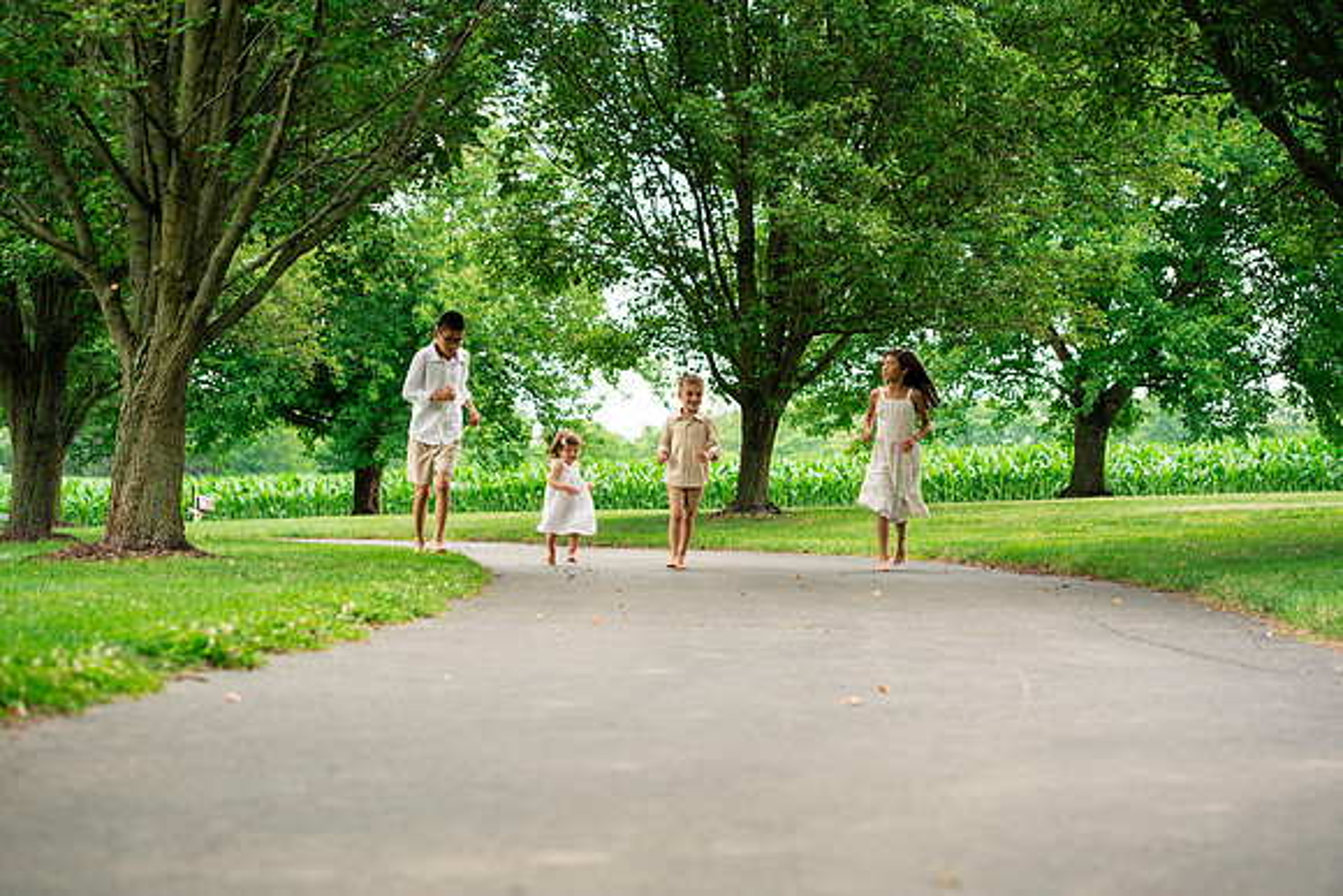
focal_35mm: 85
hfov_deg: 23.9
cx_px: 672
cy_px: 448
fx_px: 3172
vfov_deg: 16.1
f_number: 3.5
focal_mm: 85
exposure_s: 1/500
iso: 500
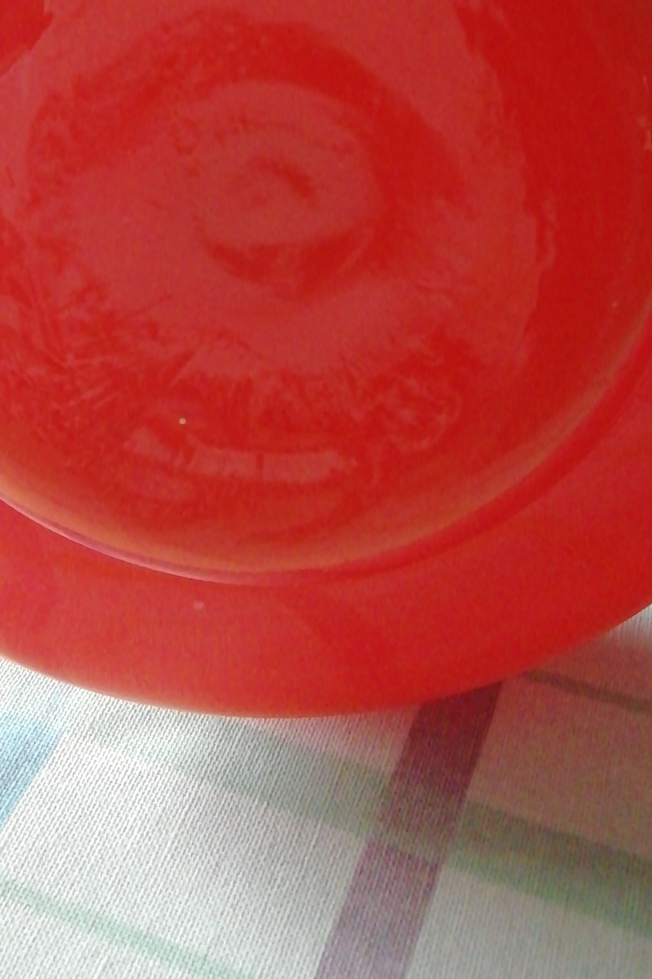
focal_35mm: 48
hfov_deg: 28.0
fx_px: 1304
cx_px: 268
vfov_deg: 39.5
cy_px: 195
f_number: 2.2
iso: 400
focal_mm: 3.46
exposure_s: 1/33.3
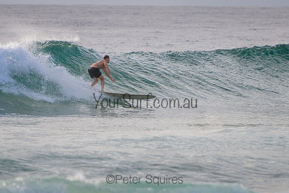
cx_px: 148
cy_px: 115
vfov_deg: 2.5
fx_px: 4418
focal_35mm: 550
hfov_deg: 3.7
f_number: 5.6
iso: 360
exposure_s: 1/2000
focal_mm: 400
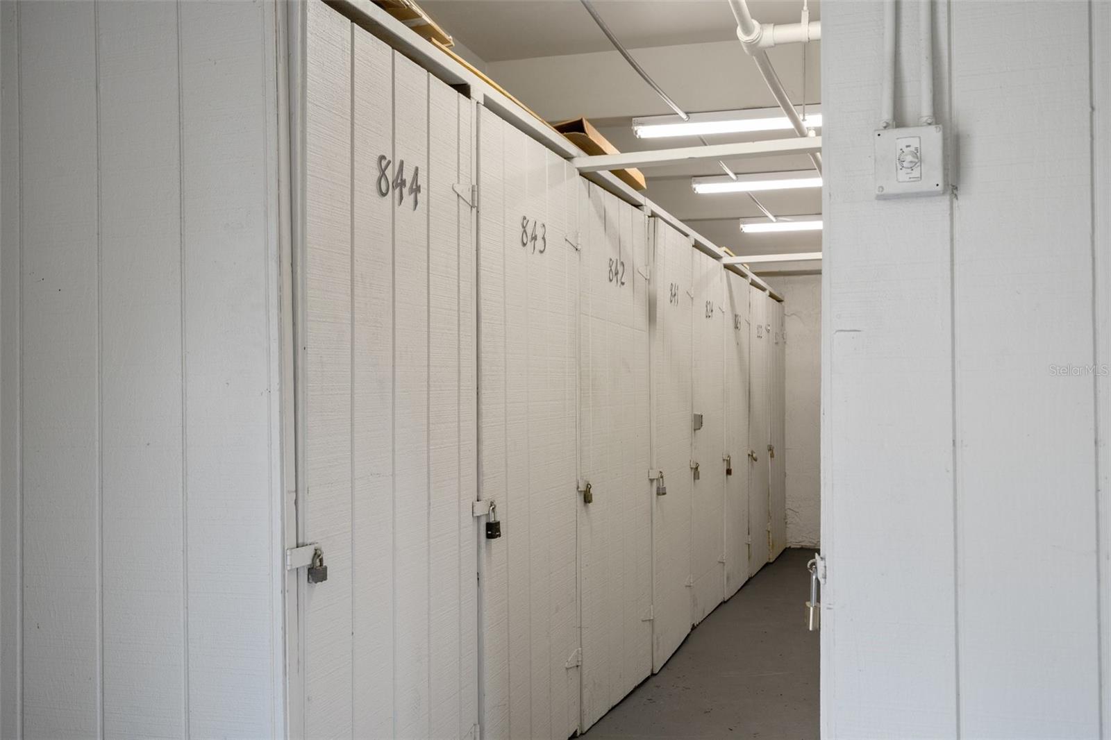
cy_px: 370
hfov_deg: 54.4
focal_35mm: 35
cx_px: 556
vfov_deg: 37.8
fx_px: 1080
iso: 320
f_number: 8
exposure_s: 1/20
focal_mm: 35
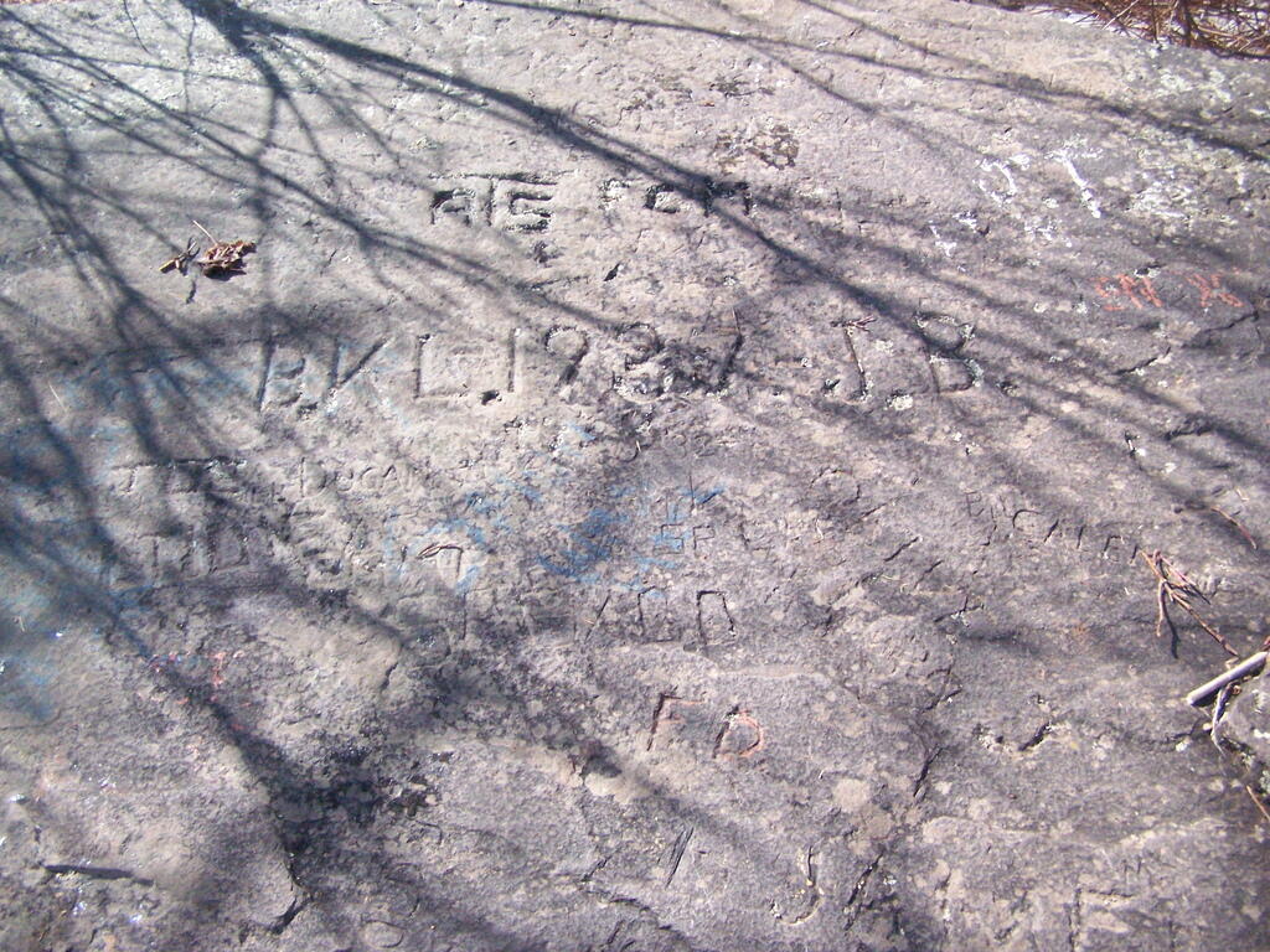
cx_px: 635
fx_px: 1394
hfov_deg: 49.0
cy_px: 476
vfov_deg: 37.7
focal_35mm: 38
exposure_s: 1/640
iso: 400
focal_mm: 6.3
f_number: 2.8
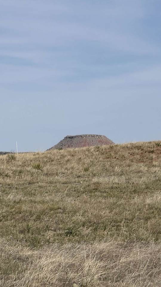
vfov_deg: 12.3
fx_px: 1328
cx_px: 67
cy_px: 143
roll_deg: +0.9
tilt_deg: +1.5
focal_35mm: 175
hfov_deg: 6.9
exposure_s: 1/3509
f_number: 2.8
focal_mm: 15.66
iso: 50
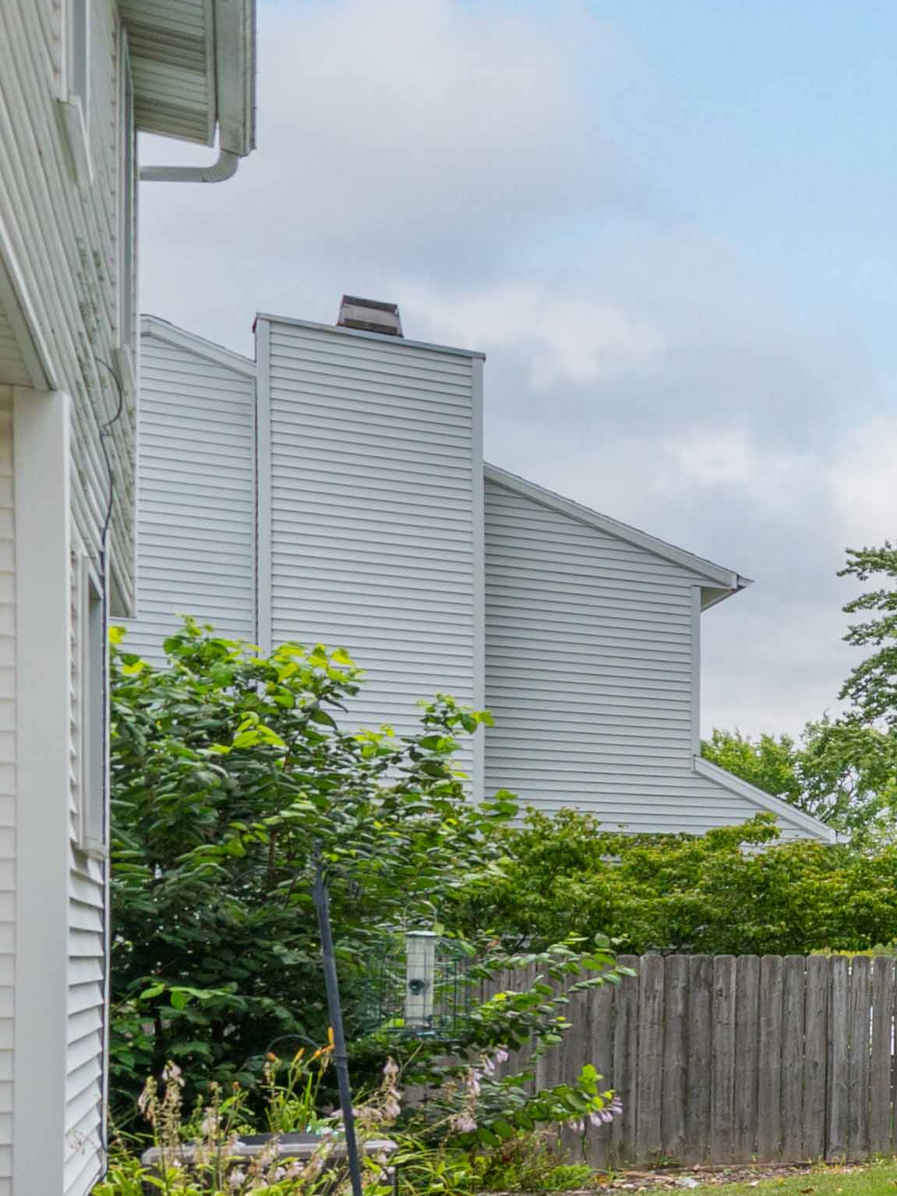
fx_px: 1831
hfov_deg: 13.8
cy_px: 1075
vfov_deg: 34.2
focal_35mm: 53
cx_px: 2332
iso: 200
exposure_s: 1/500
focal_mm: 14
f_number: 8
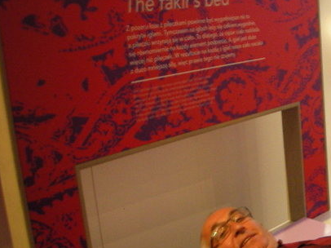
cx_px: 320
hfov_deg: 26.8
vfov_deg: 21.2
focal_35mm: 69
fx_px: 659
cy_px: 157
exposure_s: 1/3.9
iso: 185
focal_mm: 5.8
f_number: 3
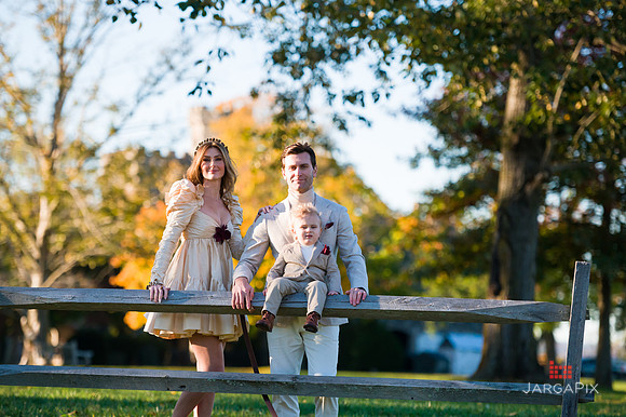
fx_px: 2426
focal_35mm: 140
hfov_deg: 14.7
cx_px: 313
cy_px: 216
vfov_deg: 9.8
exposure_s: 1/8000
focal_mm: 135
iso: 1600
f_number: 3.2
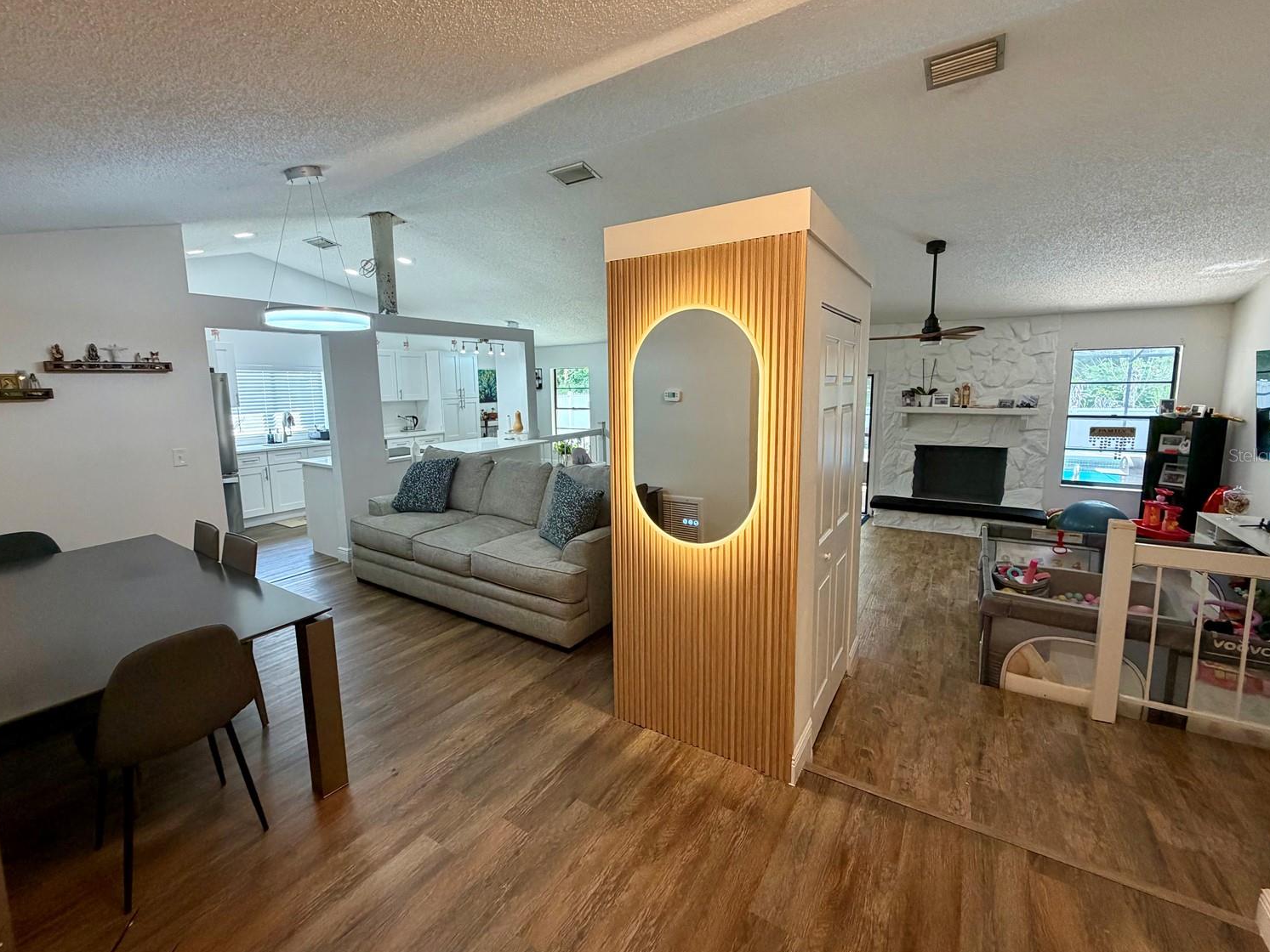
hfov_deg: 98.2
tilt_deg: -7.4
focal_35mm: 15
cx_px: 629
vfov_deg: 81.7
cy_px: 455
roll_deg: +1.8
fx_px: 550
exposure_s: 1/120
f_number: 2.2
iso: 250
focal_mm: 2.22
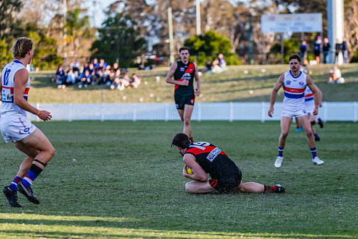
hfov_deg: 9.4
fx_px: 2167
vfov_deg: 6.3
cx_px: 185
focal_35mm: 218
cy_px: 119
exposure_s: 1/1600
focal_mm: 210
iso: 800
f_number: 4
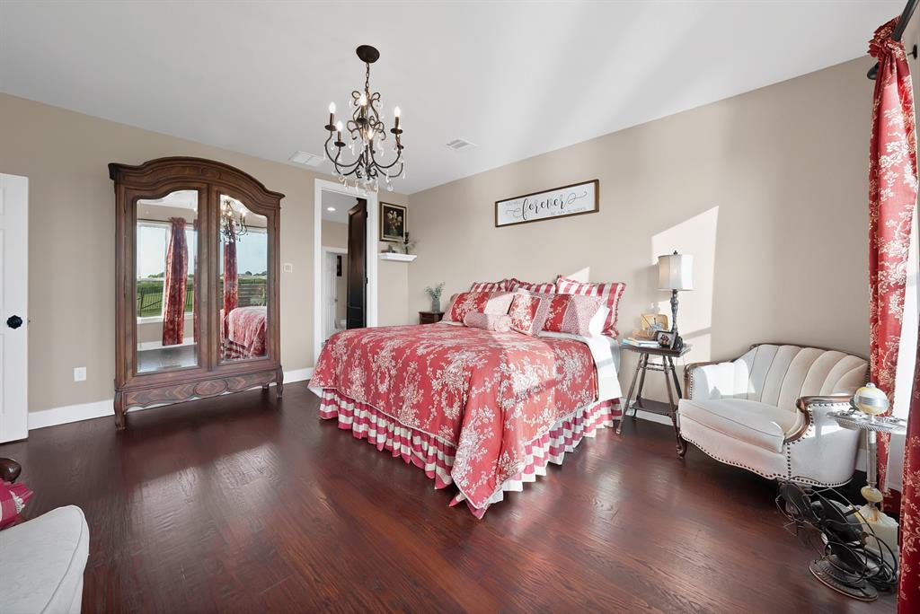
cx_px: 460
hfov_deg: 112.6
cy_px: 307
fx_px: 307
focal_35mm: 12
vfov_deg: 90.1
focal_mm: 12
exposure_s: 1/15
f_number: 9
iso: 640
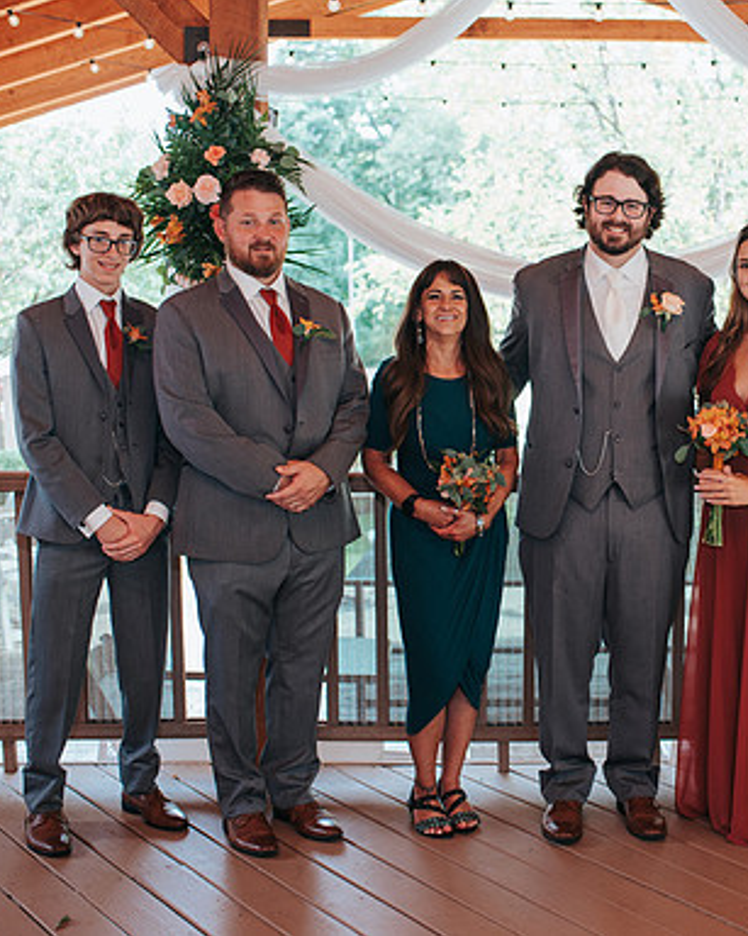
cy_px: 467
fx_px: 1495
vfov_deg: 34.8
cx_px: 569
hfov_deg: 27.7
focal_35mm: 54
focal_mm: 35
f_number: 3.2
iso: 320
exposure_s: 1/200
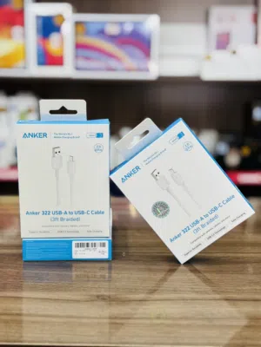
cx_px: 130
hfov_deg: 28.0
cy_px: 174
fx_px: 523
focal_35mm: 52
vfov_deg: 36.8
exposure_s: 1/100
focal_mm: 5.96
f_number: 1.6
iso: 32
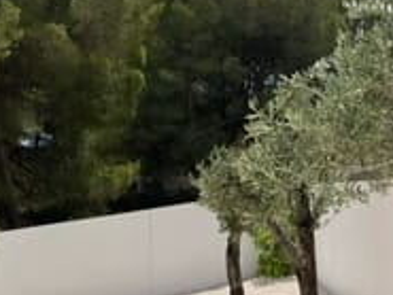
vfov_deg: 15.1
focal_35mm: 97
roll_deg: -1.1
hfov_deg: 20.1
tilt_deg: +6.6
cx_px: 123
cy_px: 244
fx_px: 1102
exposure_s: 1/3472
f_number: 1.8
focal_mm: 3.99
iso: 32
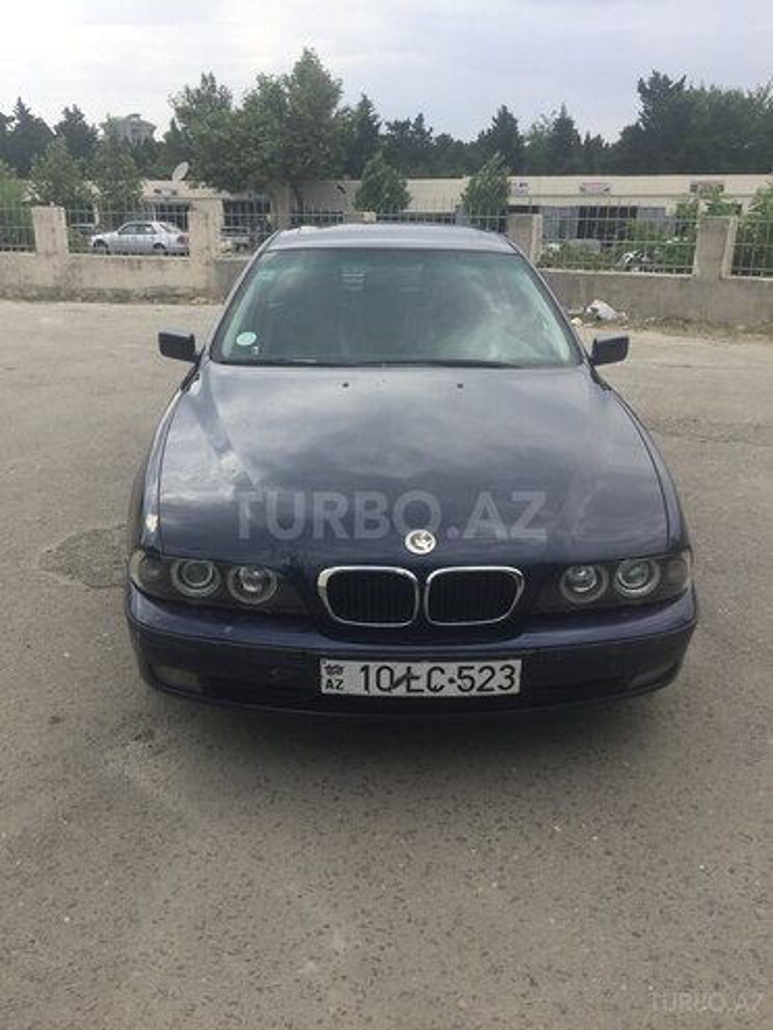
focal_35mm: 29
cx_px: 386
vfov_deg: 61.7
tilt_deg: -18.6
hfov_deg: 48.2
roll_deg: +0.0
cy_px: 515
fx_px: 863
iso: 32
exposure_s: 1/1199
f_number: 2.2
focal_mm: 4.15
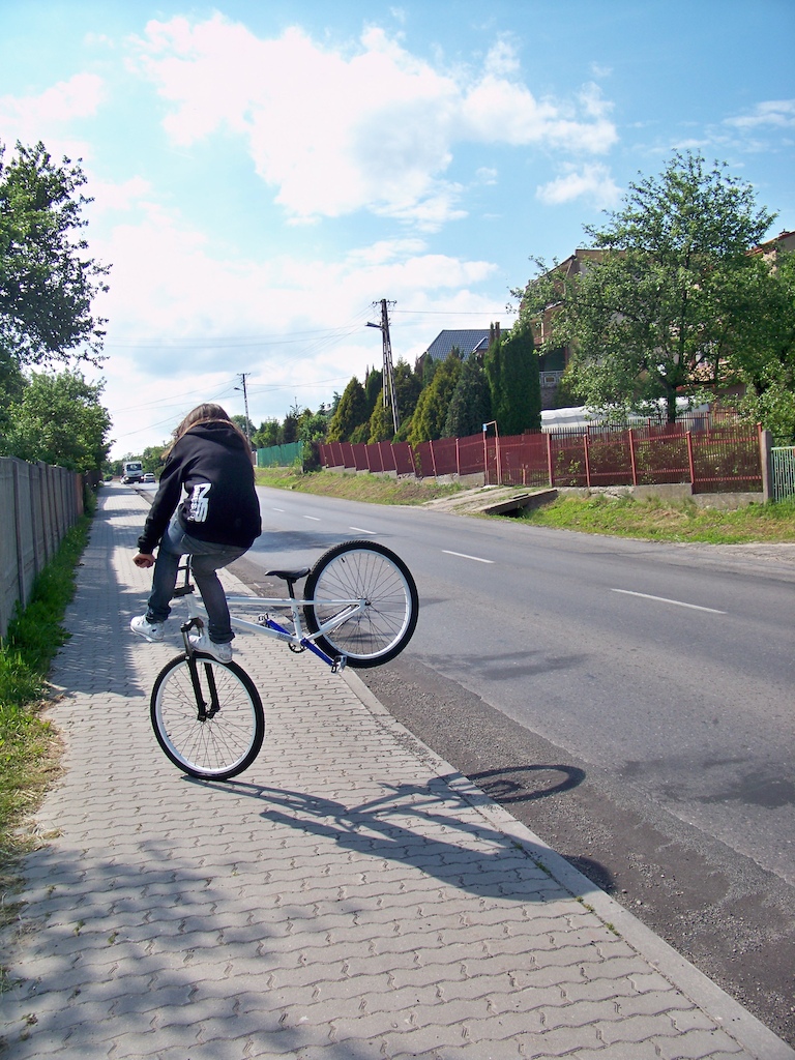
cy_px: 530
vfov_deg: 55.4
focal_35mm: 33
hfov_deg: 42.9
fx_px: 1011
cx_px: 398
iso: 80
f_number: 2.8
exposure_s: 1/800
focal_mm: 5.85
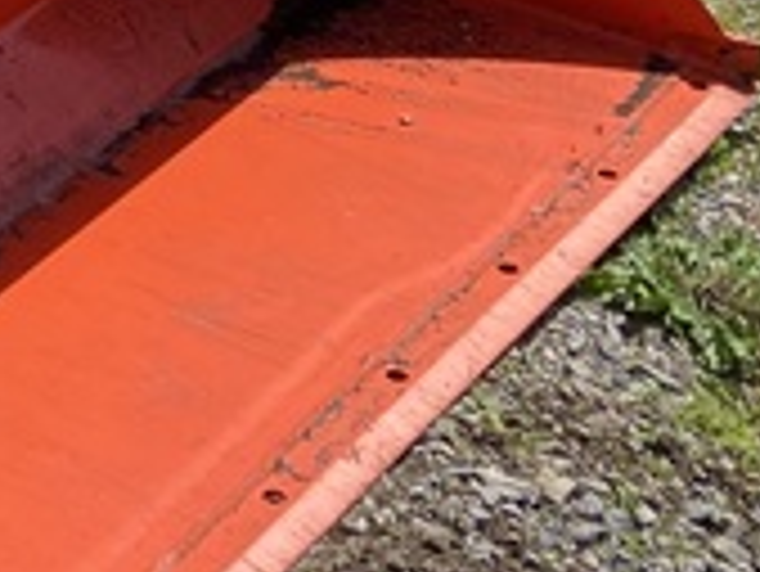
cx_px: -908
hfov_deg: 13.1
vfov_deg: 10.8
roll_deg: +3.8
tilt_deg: -15.6
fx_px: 2702
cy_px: -667
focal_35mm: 123
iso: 32
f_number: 1.8
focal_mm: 4.25
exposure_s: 1/1484
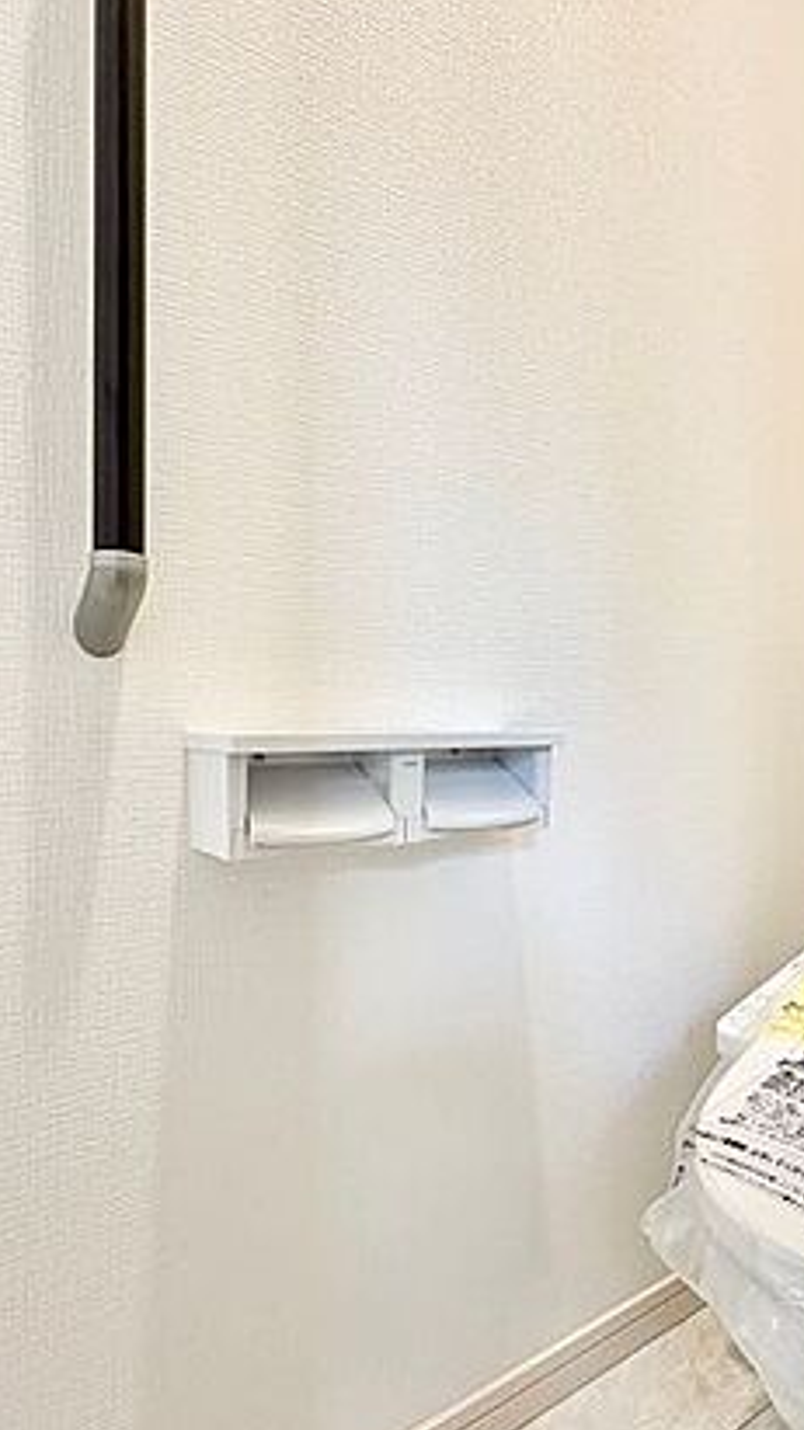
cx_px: 543
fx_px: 872
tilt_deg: -0.8
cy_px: 718
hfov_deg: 48.6
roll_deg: +0.4
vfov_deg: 78.7
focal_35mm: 23
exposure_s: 1/50
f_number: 2.2
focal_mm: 2.22
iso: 125
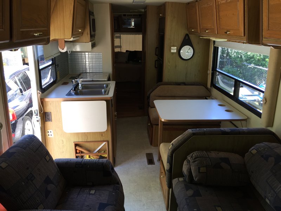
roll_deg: -0.1
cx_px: 140
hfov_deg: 61.7
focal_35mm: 29
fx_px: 235
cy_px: 106
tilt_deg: -17.4
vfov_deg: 48.2
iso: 32
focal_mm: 4.15
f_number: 2.2
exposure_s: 1/40
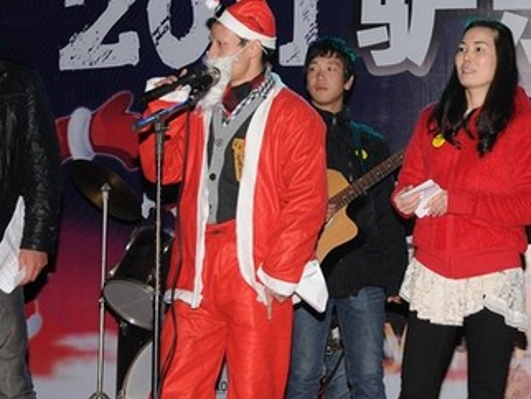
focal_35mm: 90
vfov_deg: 16.3
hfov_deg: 21.7
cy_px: 60
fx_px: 1381
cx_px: 333
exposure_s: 1/100
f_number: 5
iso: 250
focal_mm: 31
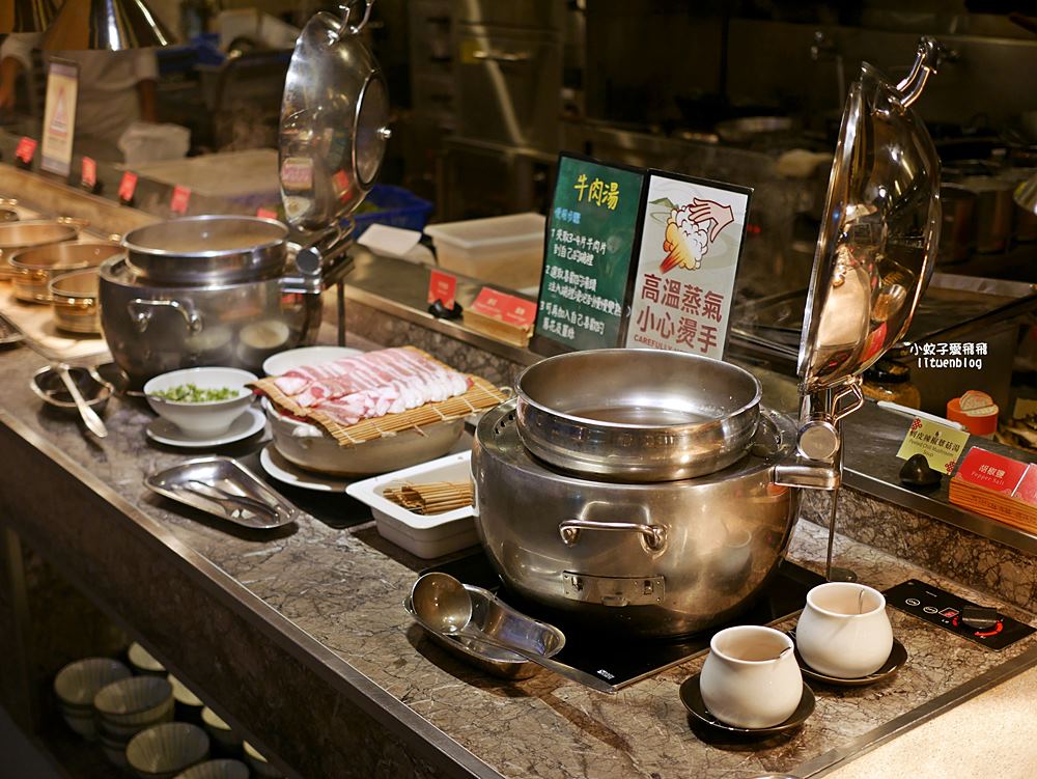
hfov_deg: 38.2
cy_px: 390
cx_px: 518
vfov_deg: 29.1
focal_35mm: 50
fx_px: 1499
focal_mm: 25
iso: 200
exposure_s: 1/160
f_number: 1.8
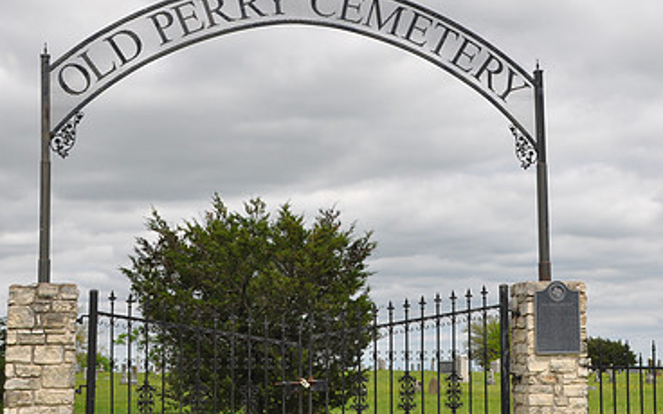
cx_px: 402
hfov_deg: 26.7
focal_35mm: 77
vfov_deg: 16.9
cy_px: 190
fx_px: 1391
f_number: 13
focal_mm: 32
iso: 200
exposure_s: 1/160
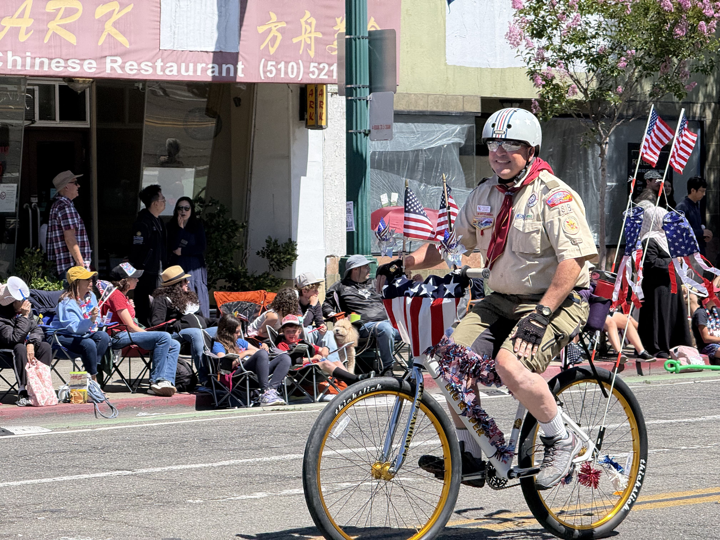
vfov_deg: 12.3
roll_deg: -0.2
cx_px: 360
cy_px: 270
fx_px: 2496
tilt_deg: -1.4
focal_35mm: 120
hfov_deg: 16.4
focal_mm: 15.66
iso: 64
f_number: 2.8
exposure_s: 1/1206
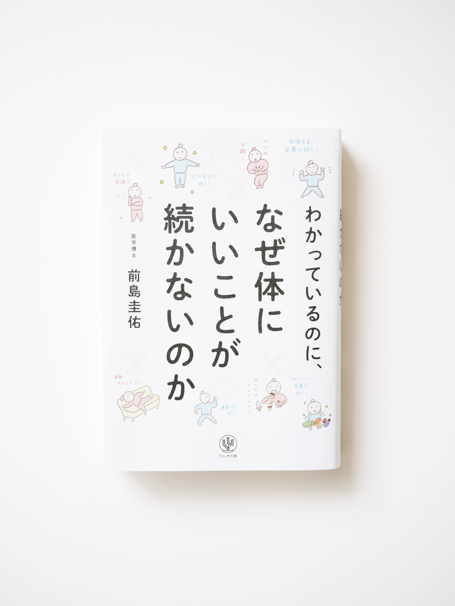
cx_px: 228
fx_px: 701
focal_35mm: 40
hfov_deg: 36.0
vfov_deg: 46.8
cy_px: 303
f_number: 2.5
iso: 500
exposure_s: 1/250
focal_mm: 20
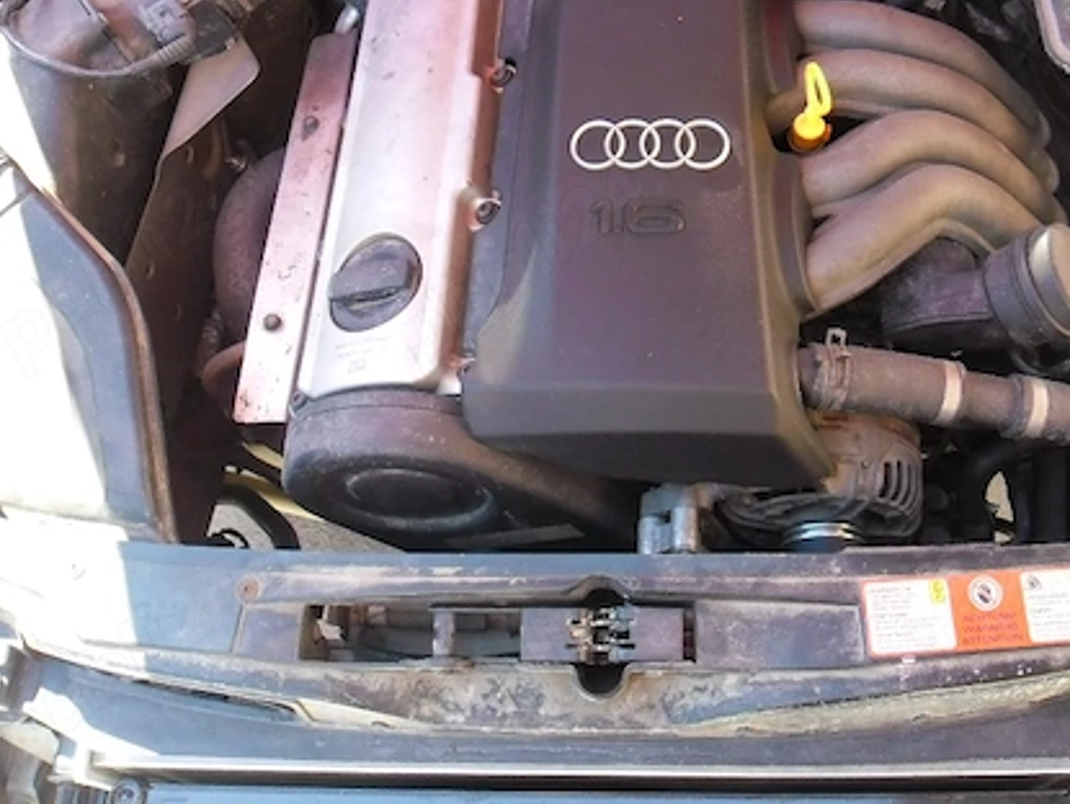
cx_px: 670
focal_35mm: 39
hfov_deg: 47.4
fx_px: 1207
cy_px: 247
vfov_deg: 36.4
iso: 100
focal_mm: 4.9
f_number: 3.5
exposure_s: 1/58
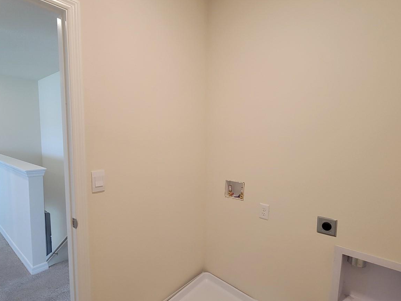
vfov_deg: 71.6
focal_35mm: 18
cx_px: 201
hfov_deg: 87.8
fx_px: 209
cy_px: 155
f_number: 2.2
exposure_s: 1/60
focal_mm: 2.2
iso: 250
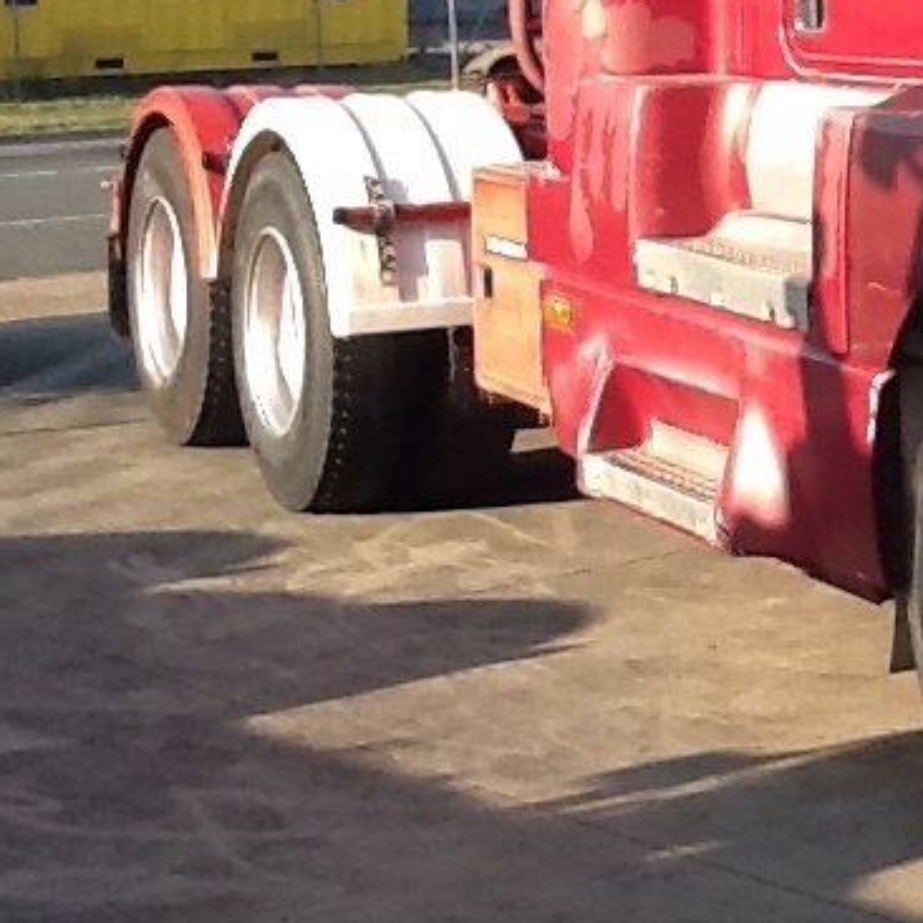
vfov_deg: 16.7
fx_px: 3077
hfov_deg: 16.4
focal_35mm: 102
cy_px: 30
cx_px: 1067
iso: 40
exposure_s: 1/411
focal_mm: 2.03
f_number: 2.4
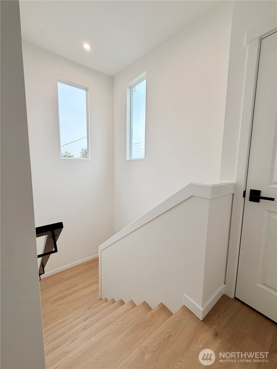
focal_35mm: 14
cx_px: 138
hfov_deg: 85.7
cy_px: 184
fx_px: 149
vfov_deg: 102.1
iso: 80
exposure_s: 1/120
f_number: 2.2
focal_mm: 2.22
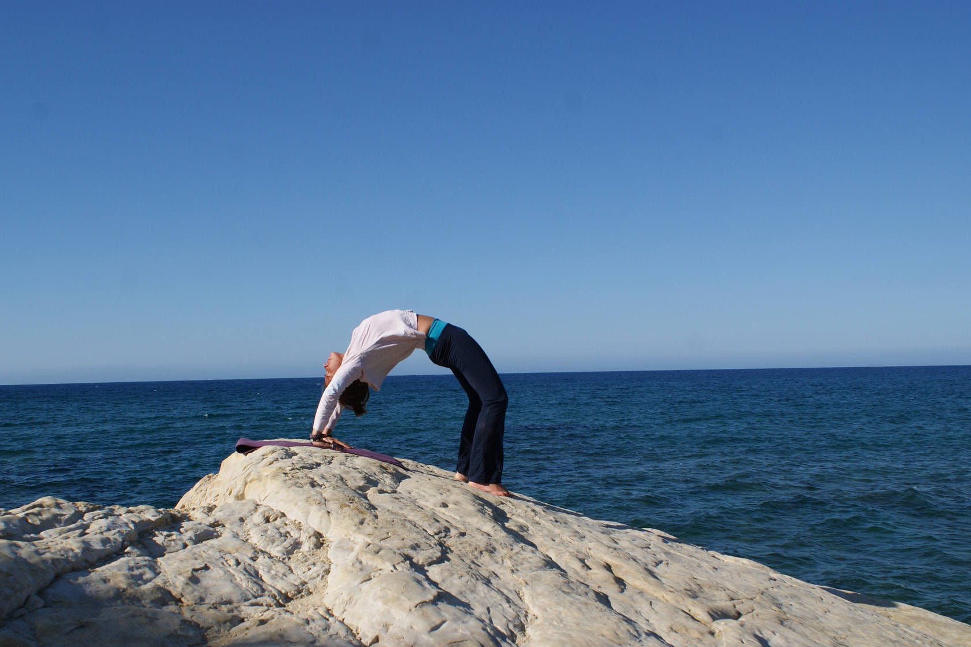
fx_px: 890
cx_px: 411
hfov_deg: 57.0
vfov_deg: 39.8
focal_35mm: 33
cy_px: 395
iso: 100
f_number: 10
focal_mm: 18
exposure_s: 1/320
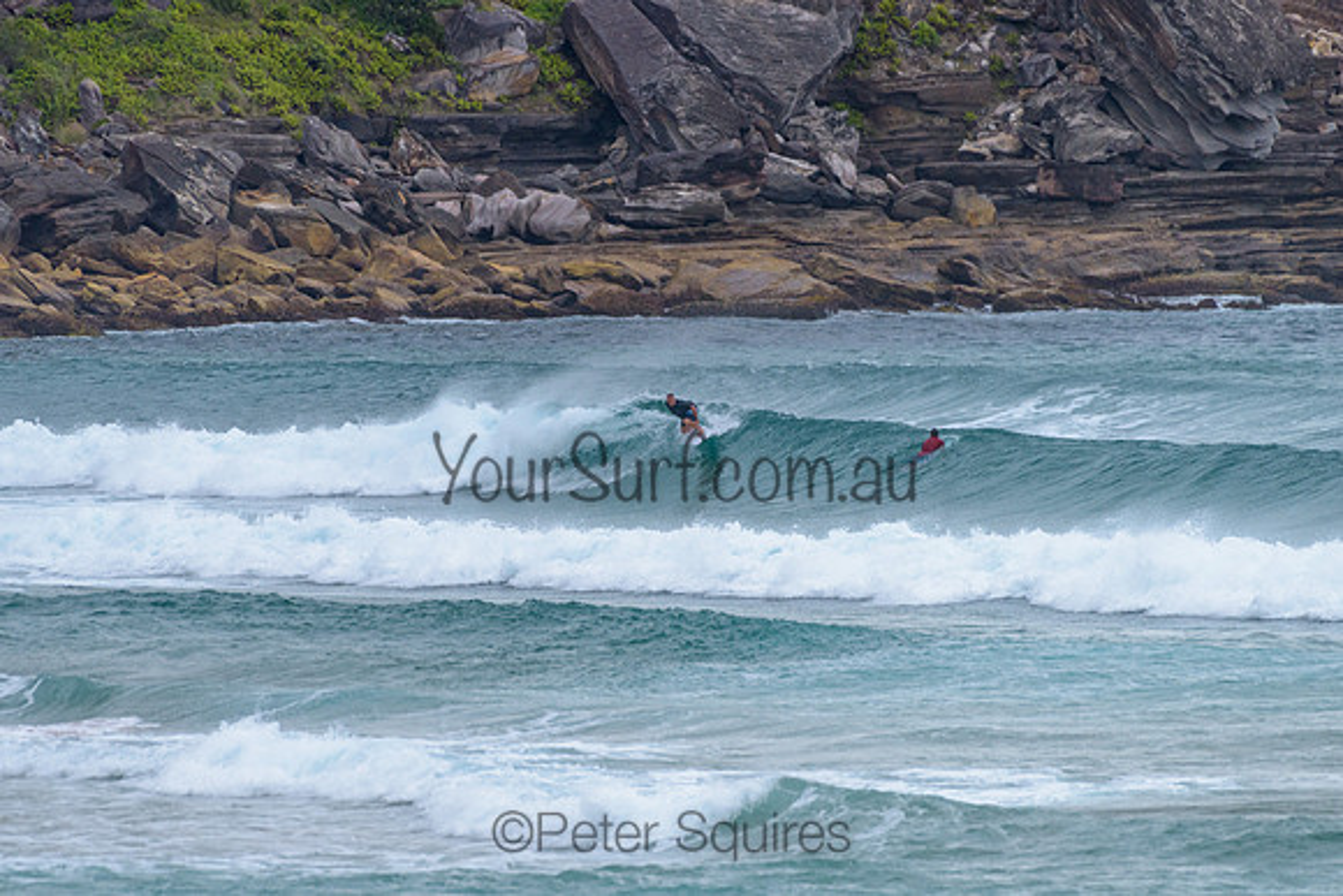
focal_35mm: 613
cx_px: 654
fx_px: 22879
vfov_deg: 2.2
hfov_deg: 3.4
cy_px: 436
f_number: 5.6
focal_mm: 500
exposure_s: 1/2000
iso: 500
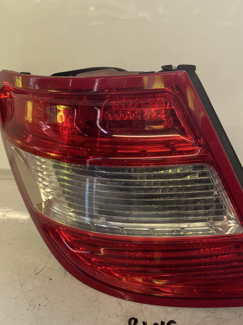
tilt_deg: -32.9
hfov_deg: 38.5
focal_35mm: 37
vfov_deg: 49.9
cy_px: 192
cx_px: 143
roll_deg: -7.0
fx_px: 346
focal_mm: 5.1
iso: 125
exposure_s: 1/121
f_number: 1.6
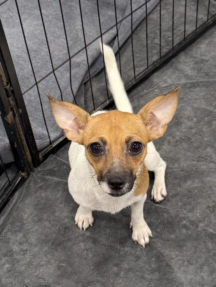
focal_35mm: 24
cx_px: 108
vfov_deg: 71.6
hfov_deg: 56.8
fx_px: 200
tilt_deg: -52.8
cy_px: 144
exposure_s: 1/76
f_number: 1.78
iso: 200
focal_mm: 6.76
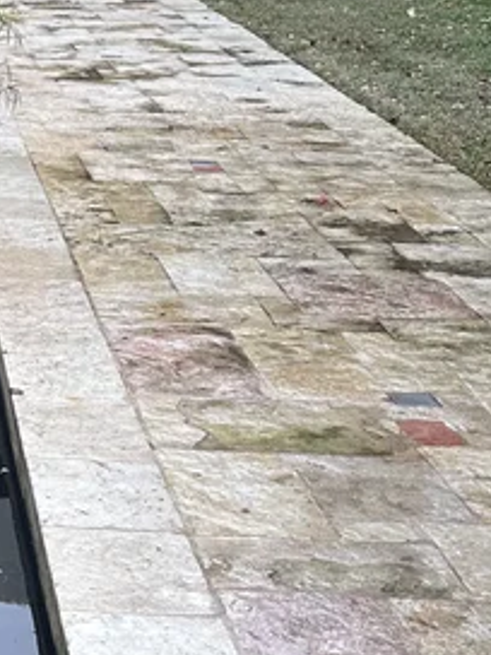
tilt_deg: -14.4
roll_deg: +0.7
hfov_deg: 14.3
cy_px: 252
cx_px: -327
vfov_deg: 20.8
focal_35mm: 94
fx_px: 1778
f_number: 1.78
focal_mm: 6.86
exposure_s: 1/140
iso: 64
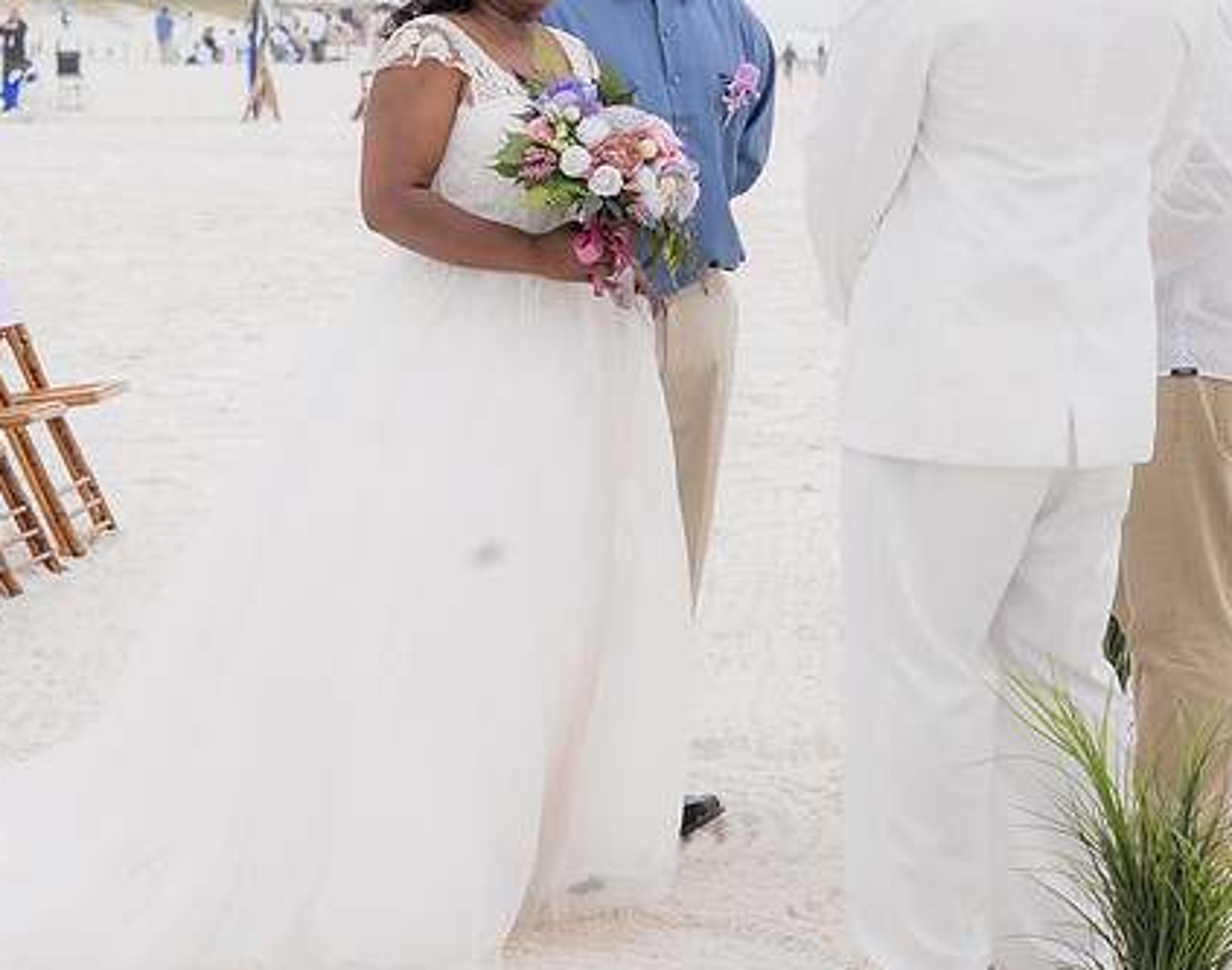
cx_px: 653
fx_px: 3914
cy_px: 329
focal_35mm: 108
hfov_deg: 17.9
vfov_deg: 14.1
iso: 640
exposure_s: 1/320
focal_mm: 70
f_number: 7.1
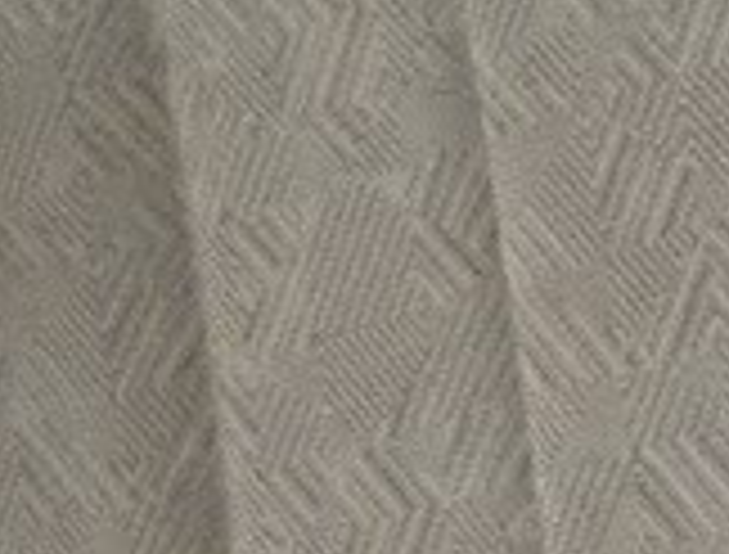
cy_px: 86
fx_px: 4802
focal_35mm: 227
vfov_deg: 6.6
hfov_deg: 8.5
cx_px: -340
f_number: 2.8
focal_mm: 6
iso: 200
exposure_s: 1/60
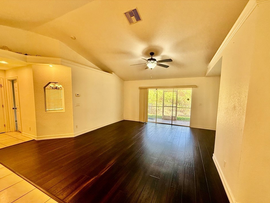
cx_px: 133
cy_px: 108
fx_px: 117
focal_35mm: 15
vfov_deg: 81.7
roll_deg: -1.4
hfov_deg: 98.2
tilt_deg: -5.5
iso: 250
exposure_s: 1/120
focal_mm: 2.22
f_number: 2.2
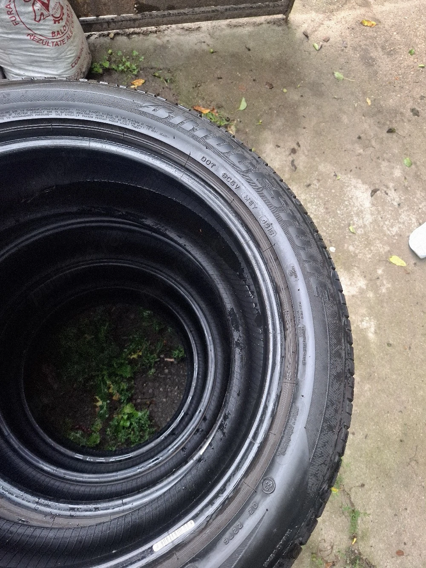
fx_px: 377
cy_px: 284
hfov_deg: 58.9
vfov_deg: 73.9
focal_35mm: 23
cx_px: 213
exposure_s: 1/100
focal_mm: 5.54
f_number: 1.8
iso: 160
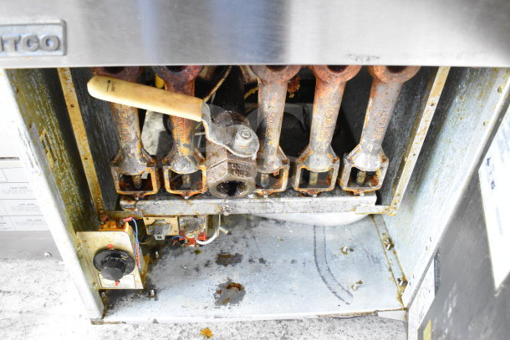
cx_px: 255
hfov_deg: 61.9
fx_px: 425
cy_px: 170
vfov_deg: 43.6
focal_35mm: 30
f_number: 6.3
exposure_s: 1/160
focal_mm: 20
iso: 6400
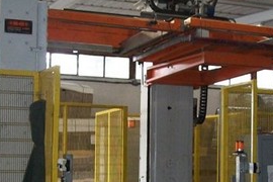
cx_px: 172
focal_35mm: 79
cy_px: 159
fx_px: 599
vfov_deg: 17.1
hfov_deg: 25.6
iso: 240
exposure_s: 1/30
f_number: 2.9
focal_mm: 5.7
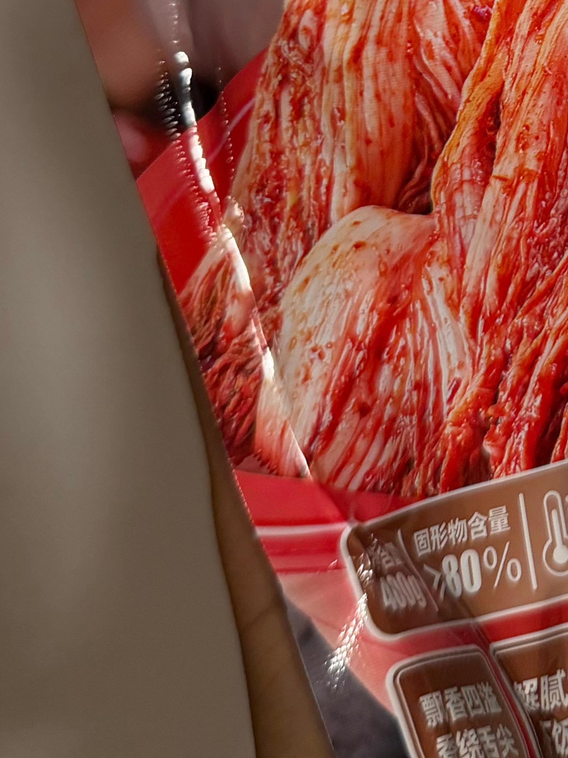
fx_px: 1707
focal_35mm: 78
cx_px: 716
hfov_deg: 17.8
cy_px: -199
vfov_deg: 22.6
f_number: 1.78
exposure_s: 1/50
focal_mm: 6.76
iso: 160
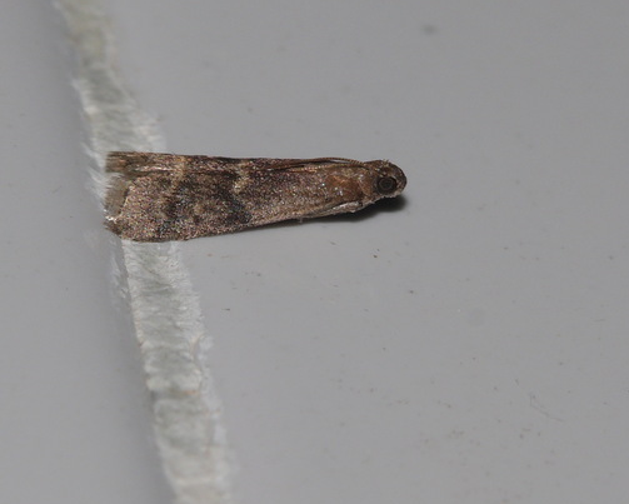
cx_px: 253
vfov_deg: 2.2
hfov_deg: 2.8
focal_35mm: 695
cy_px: 228
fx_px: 12946
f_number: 11
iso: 100
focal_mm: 88.8
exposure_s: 1/640
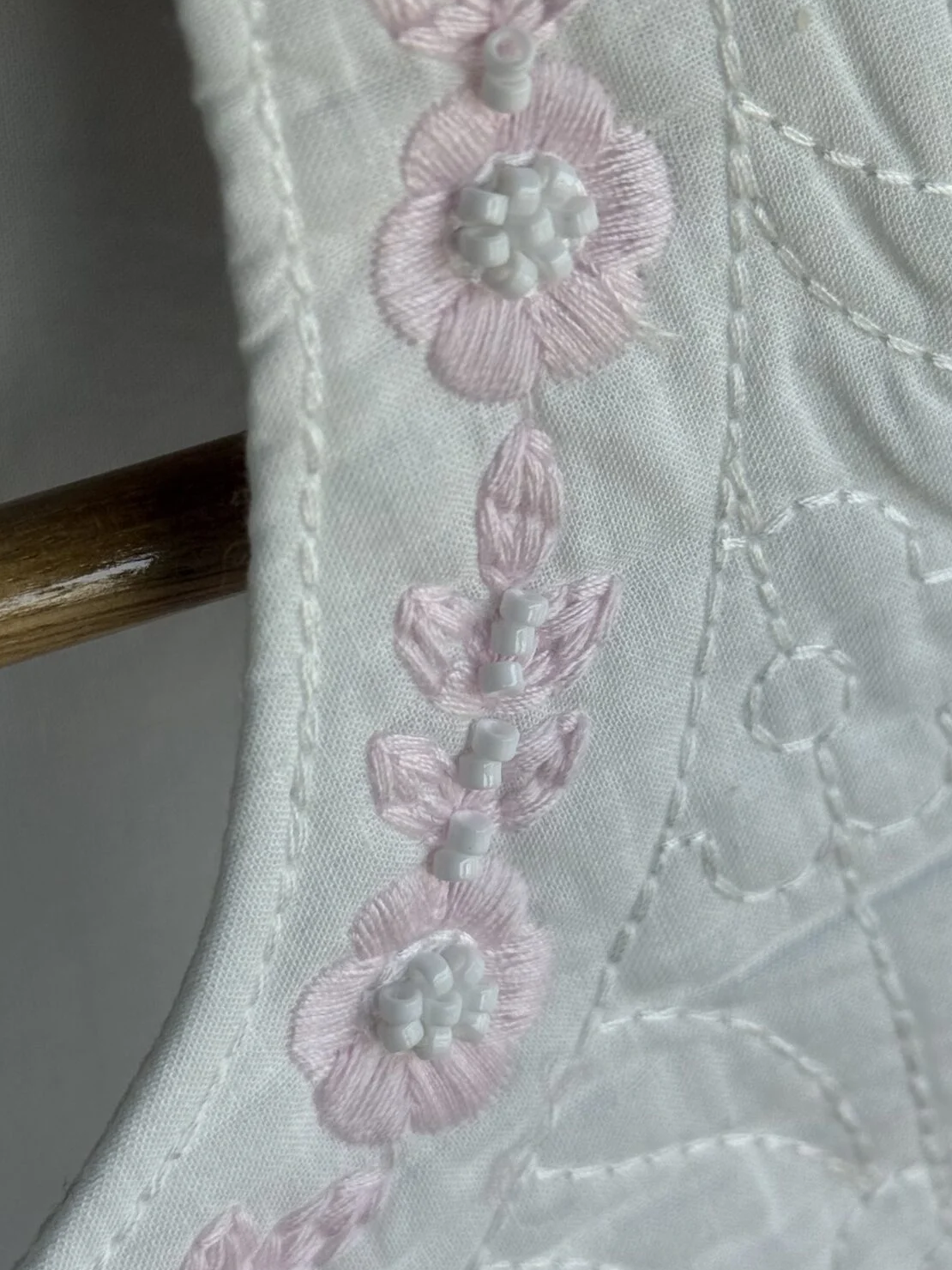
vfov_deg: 23.5
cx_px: 398
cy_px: 569
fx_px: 3044
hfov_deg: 17.8
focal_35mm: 83
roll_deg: +16.3
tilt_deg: -32.9
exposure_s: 1/1133
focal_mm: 6.76
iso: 80
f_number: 1.78
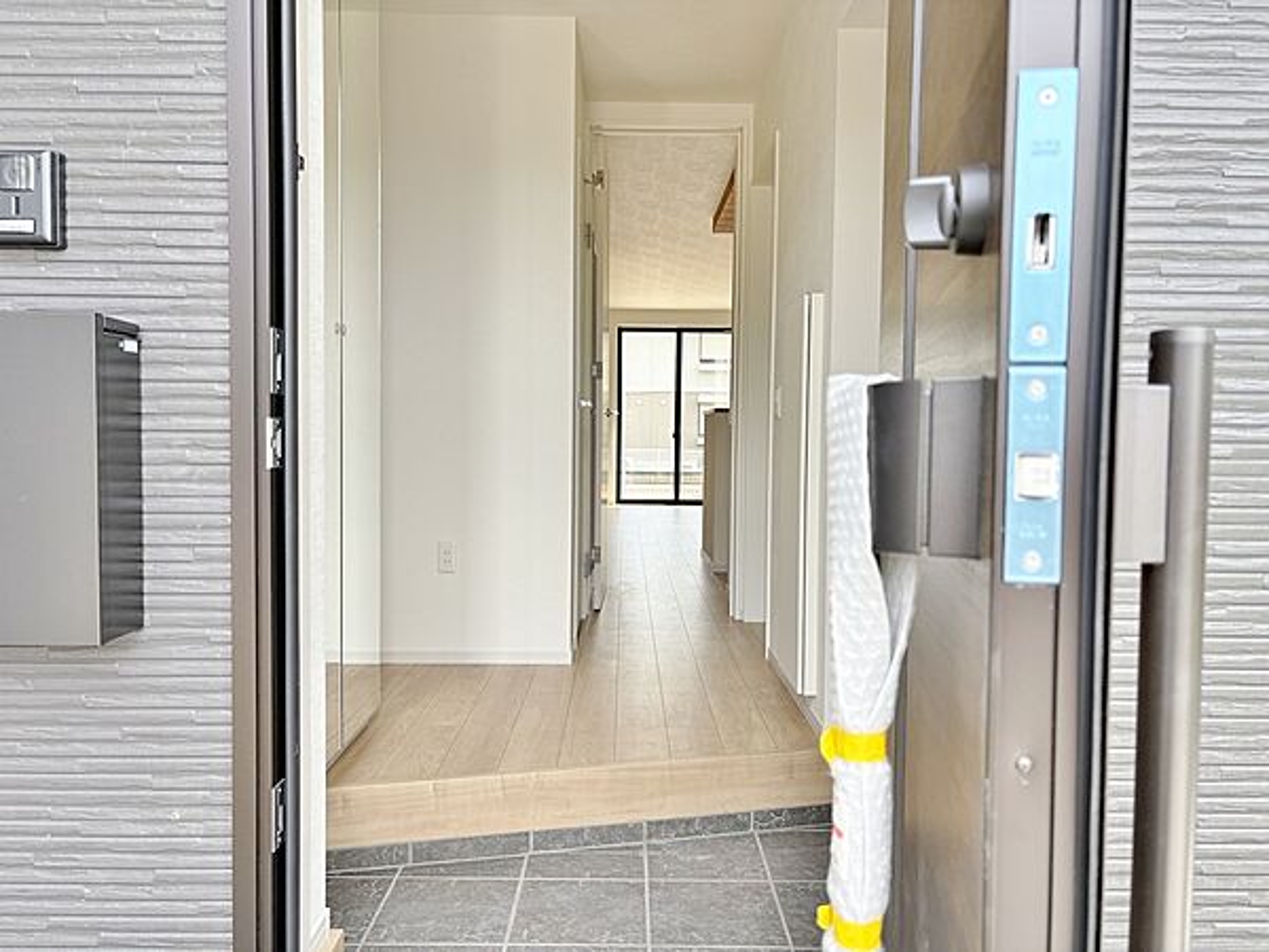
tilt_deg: -2.3
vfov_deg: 53.1
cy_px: 476
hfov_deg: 67.3
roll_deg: +0.1
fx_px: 953
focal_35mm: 26
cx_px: 634
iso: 50
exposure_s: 1/402
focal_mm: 5.96
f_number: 1.6
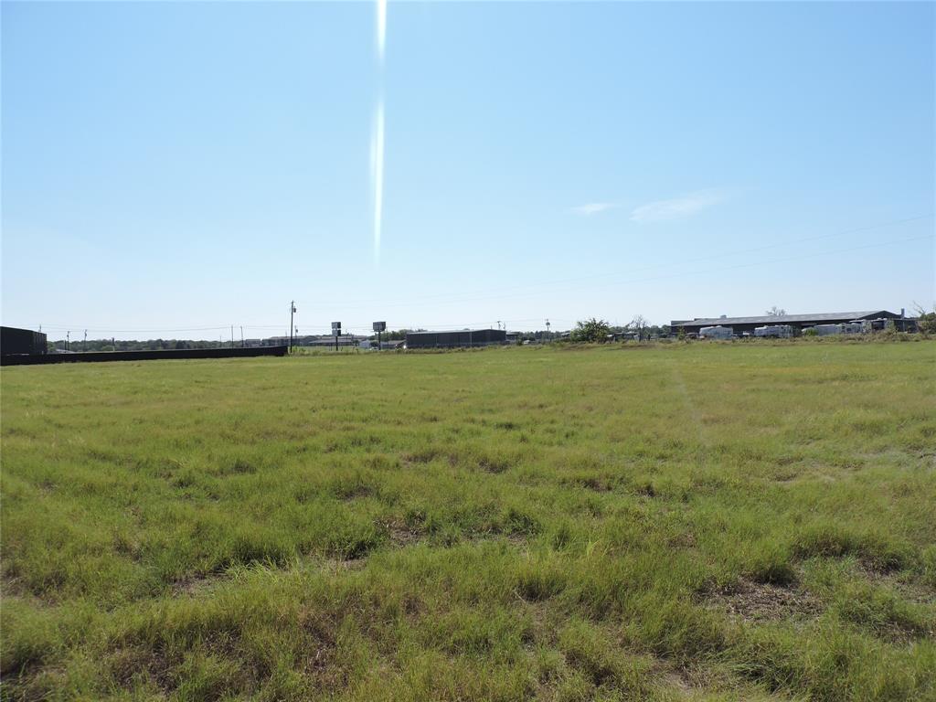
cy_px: 351
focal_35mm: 24
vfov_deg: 56.8
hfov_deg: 71.6
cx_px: 468
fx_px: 649
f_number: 3.7
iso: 100
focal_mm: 4.3
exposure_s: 1/1250
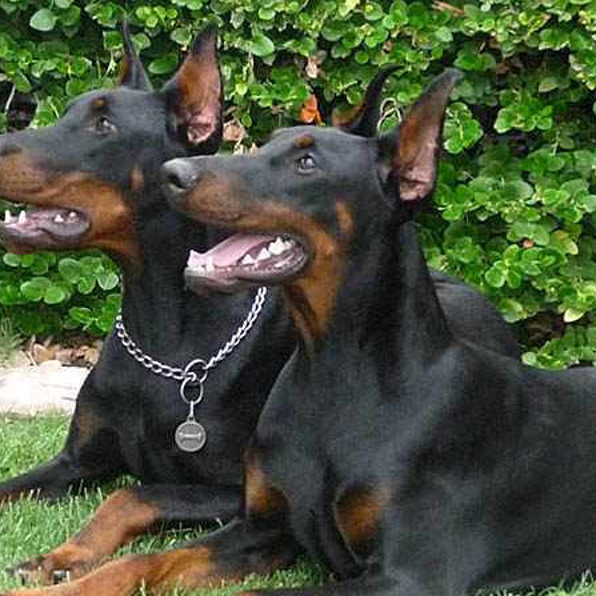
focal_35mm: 133
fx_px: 2591
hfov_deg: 13.1
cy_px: 299
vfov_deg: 13.1
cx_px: 203
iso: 500
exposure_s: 1/160
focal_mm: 11.3
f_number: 4.5
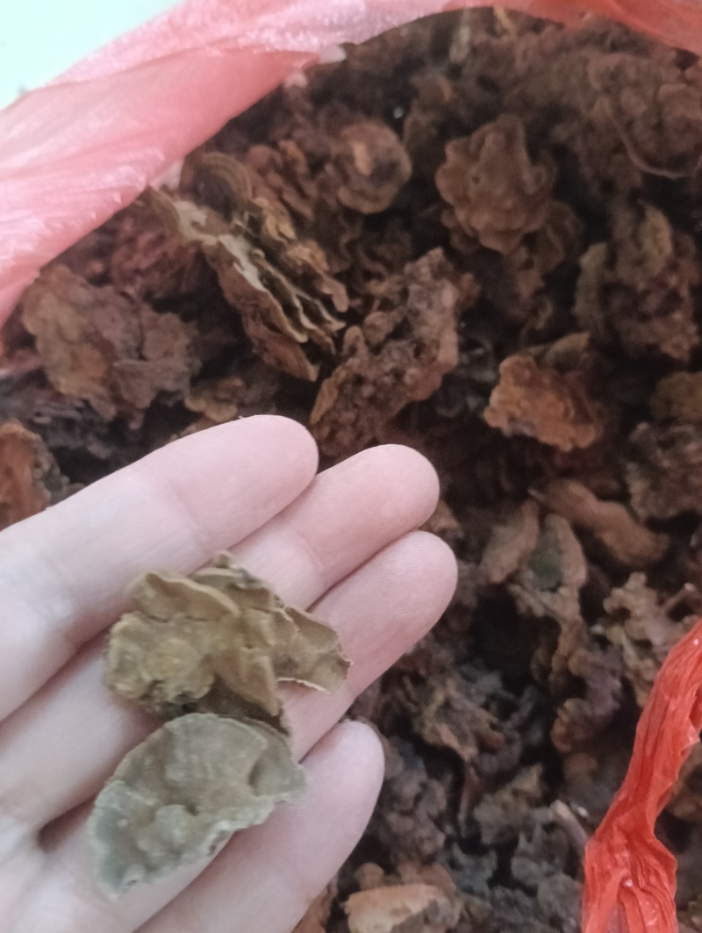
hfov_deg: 51.5
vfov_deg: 65.3
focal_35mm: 27
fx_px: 728
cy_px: 466
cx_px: 351
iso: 1000
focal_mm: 3.98
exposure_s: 1/33.3
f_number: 1.8
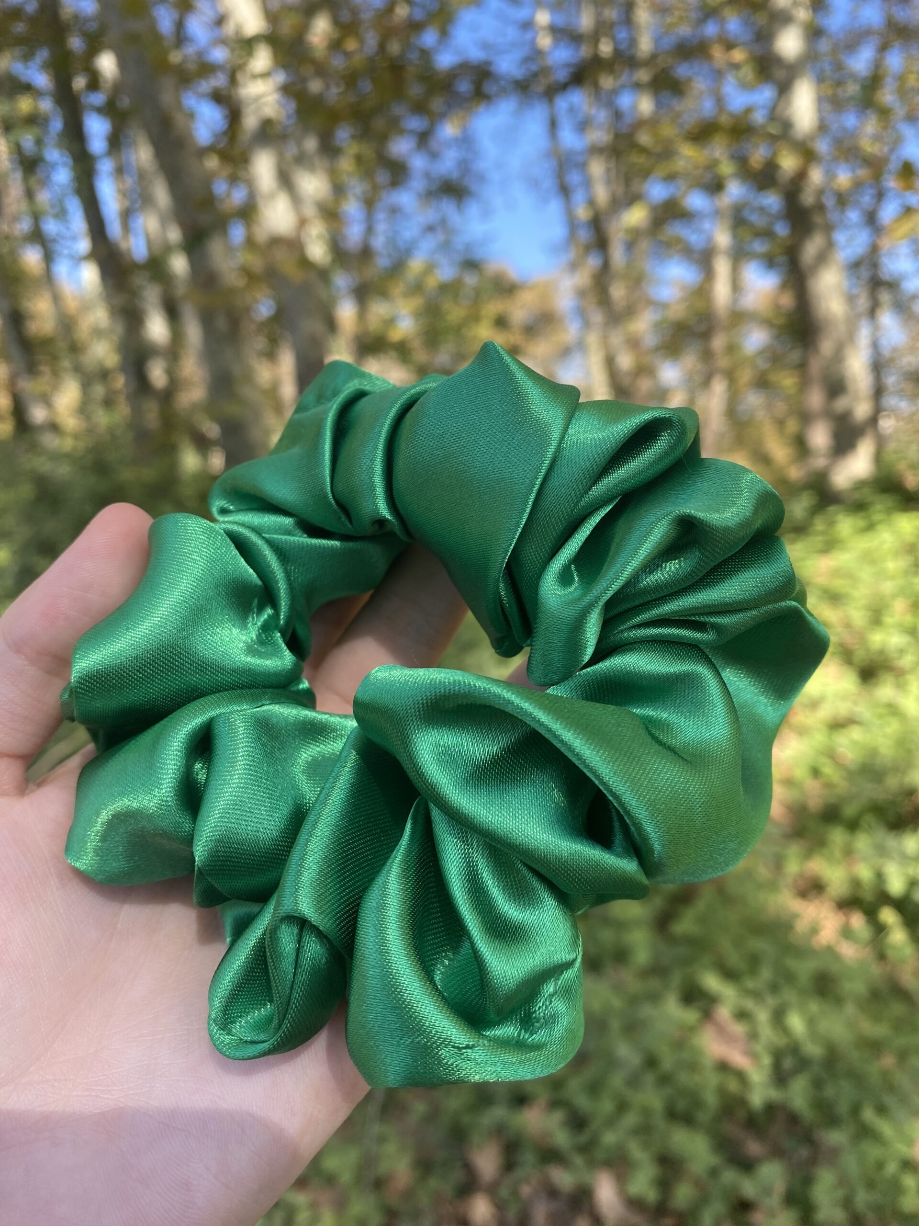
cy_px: 613
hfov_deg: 53.1
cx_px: 460
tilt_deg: -6.1
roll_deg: +1.5
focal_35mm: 26
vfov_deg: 67.3
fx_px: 920
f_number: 1.8
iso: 32
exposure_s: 1/473
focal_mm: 4.25
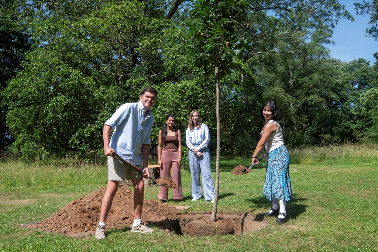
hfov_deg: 58.7
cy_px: 126
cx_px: 189
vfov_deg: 41.1
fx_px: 336
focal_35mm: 32
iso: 200
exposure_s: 1/60
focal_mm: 32
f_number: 16
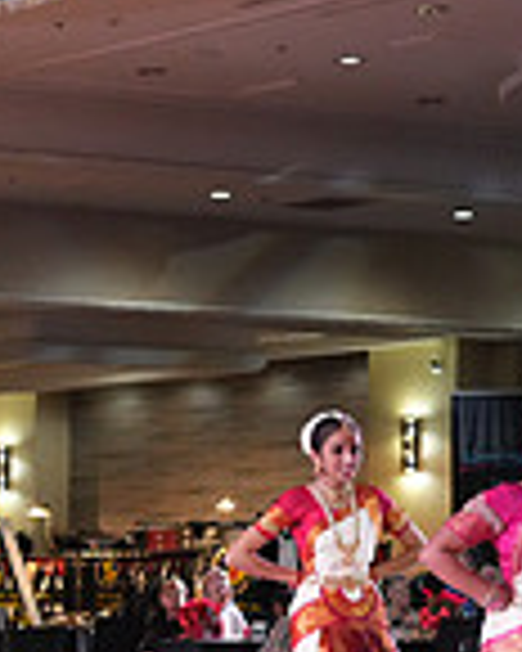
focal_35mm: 150
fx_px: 2897
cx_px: -738
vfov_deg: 12.7
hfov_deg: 9.2
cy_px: 623
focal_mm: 40
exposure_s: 1/320
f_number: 5
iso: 5000
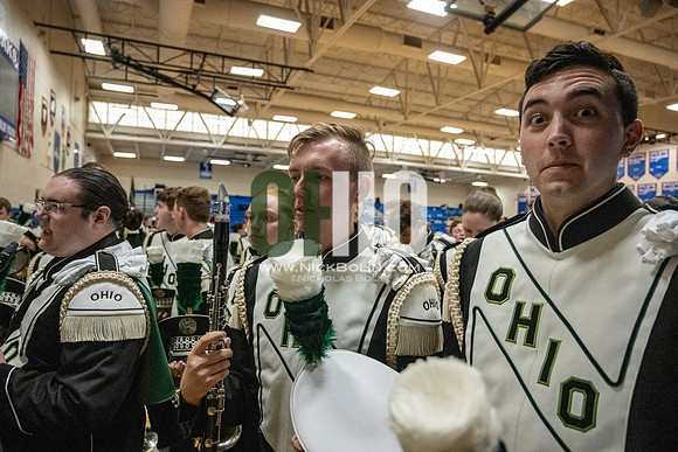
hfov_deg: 73.7
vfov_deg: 53.2
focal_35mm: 24
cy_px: 226
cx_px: 339
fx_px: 452
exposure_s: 1/800
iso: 12800
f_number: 4
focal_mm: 24
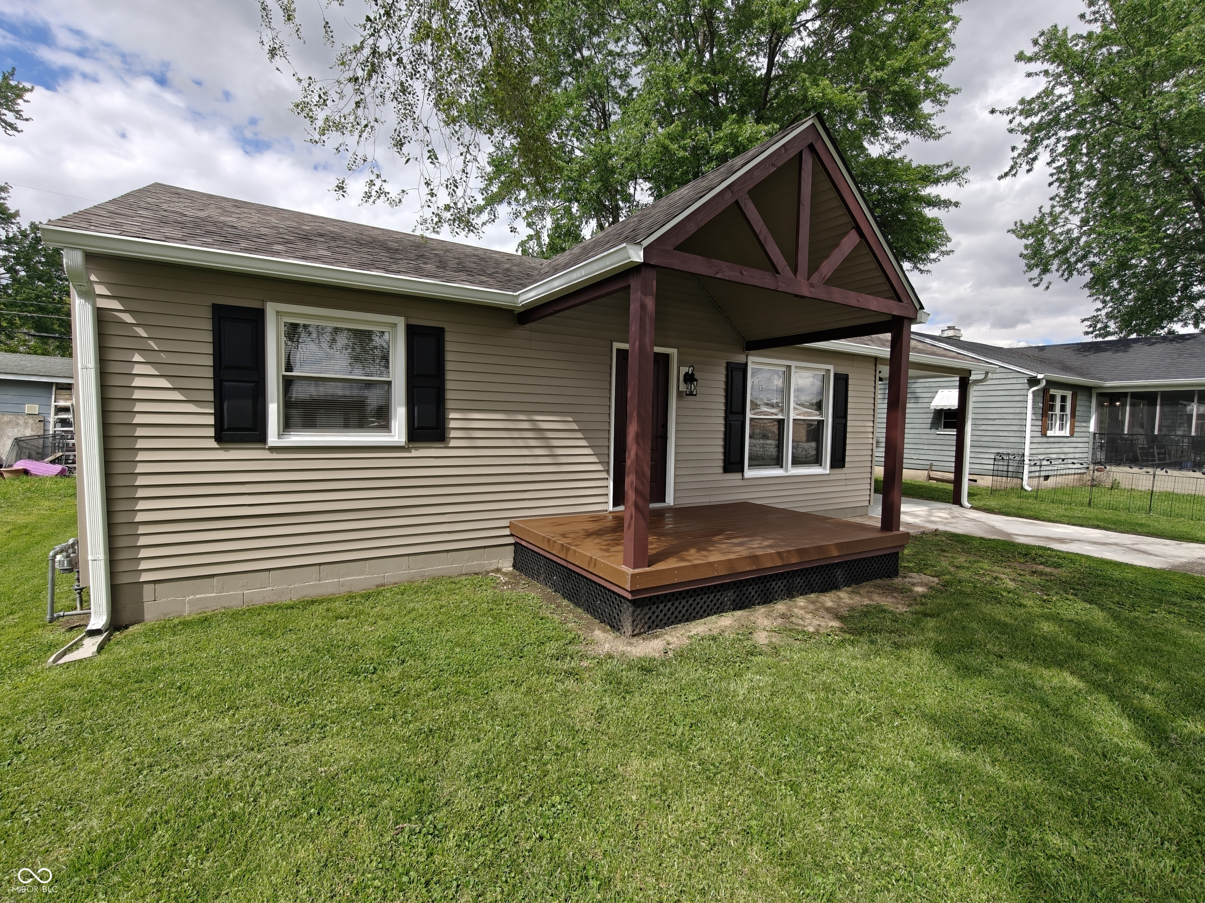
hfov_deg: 98.2
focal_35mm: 15
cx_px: 602
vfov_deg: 81.7
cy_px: 452
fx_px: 522
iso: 50
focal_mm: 2.3
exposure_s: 1/311
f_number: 2
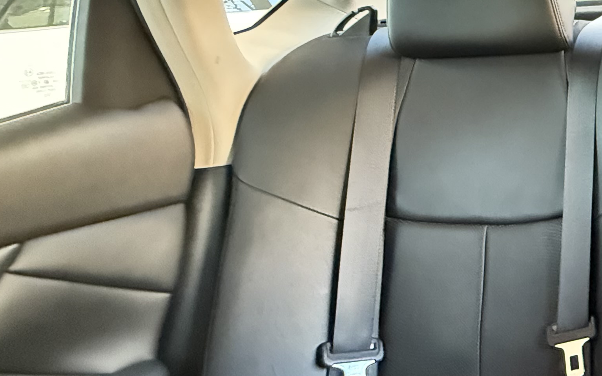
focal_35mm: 39
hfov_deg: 36.2
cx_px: 757
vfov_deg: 32.7
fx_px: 640
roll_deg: +3.3
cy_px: 214
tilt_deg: -20.0
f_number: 2.2
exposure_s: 1/60
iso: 1250
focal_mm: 2.22
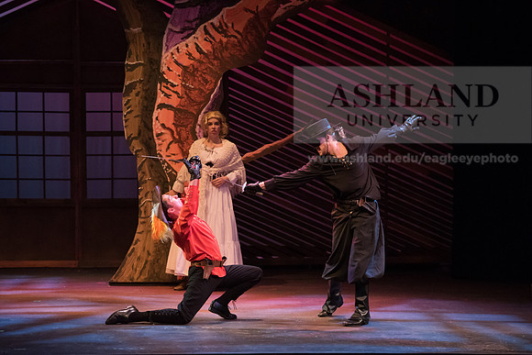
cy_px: 178
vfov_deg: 8.6
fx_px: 2365
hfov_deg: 12.8
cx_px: 266
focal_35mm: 160
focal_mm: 160
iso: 5000
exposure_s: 1/320
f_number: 2.8
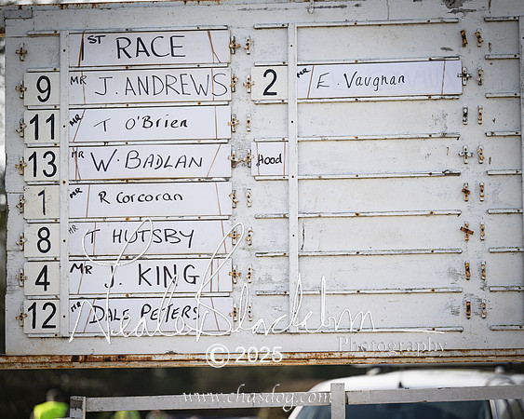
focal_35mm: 130
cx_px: 263
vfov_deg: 11.9
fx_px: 2008
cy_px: 210
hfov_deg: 14.9
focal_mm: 115
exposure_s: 1/2500
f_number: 2.8
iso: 160
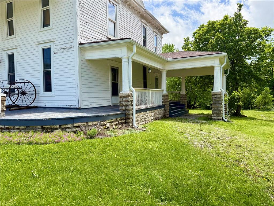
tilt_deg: -2.5
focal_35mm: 24
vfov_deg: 56.8
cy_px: 103
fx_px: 190
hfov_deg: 71.6
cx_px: 137
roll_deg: +0.5
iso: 100
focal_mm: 6.76
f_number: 1.78
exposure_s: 1/2801
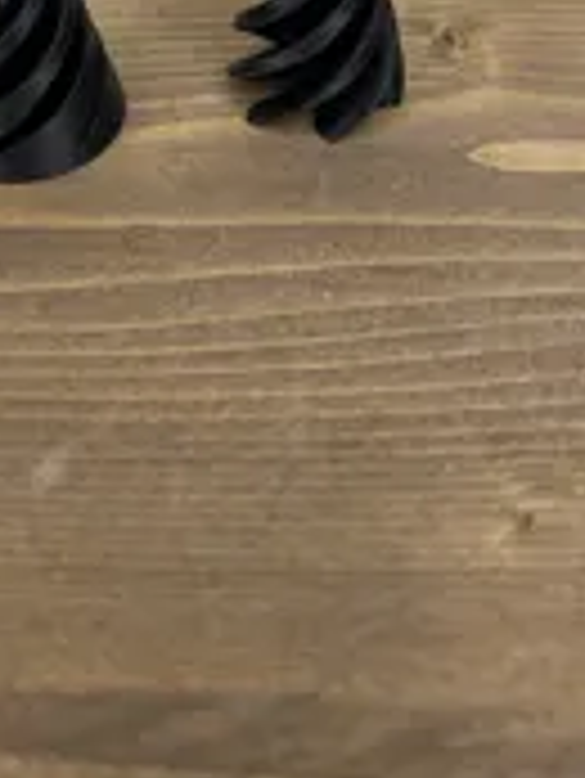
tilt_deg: -35.8
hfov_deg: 24.3
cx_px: 184
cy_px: -45
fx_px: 1350
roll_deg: +2.6
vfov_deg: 29.5
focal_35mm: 60
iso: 40
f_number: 1.5
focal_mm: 5.7
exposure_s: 1/120
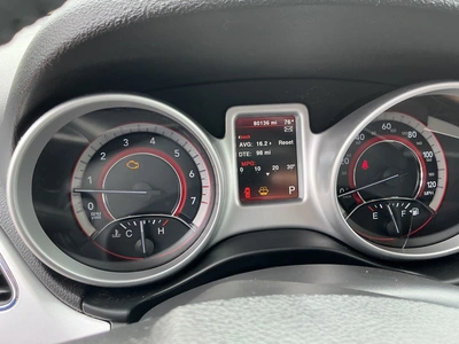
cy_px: 172
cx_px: 230
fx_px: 371
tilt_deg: -27.8
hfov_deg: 63.4
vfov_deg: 49.7
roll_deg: +1.4
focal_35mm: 28
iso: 50
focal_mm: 3
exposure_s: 1/122
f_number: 1.8
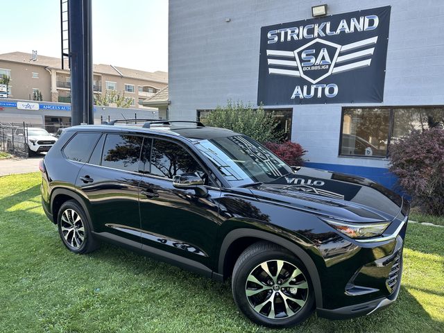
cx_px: 222
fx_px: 308
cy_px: 166
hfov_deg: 71.6
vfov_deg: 56.8
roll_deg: -1.3
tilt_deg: -5.8
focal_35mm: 24
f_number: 1.78
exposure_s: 1/690
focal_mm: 6.86
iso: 80
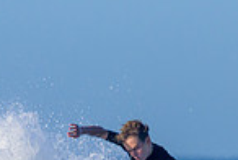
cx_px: 96
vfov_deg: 0.6
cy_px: 314
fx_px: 15124
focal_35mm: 2283
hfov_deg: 0.9
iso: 1000
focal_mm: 560
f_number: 11
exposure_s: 1/2000
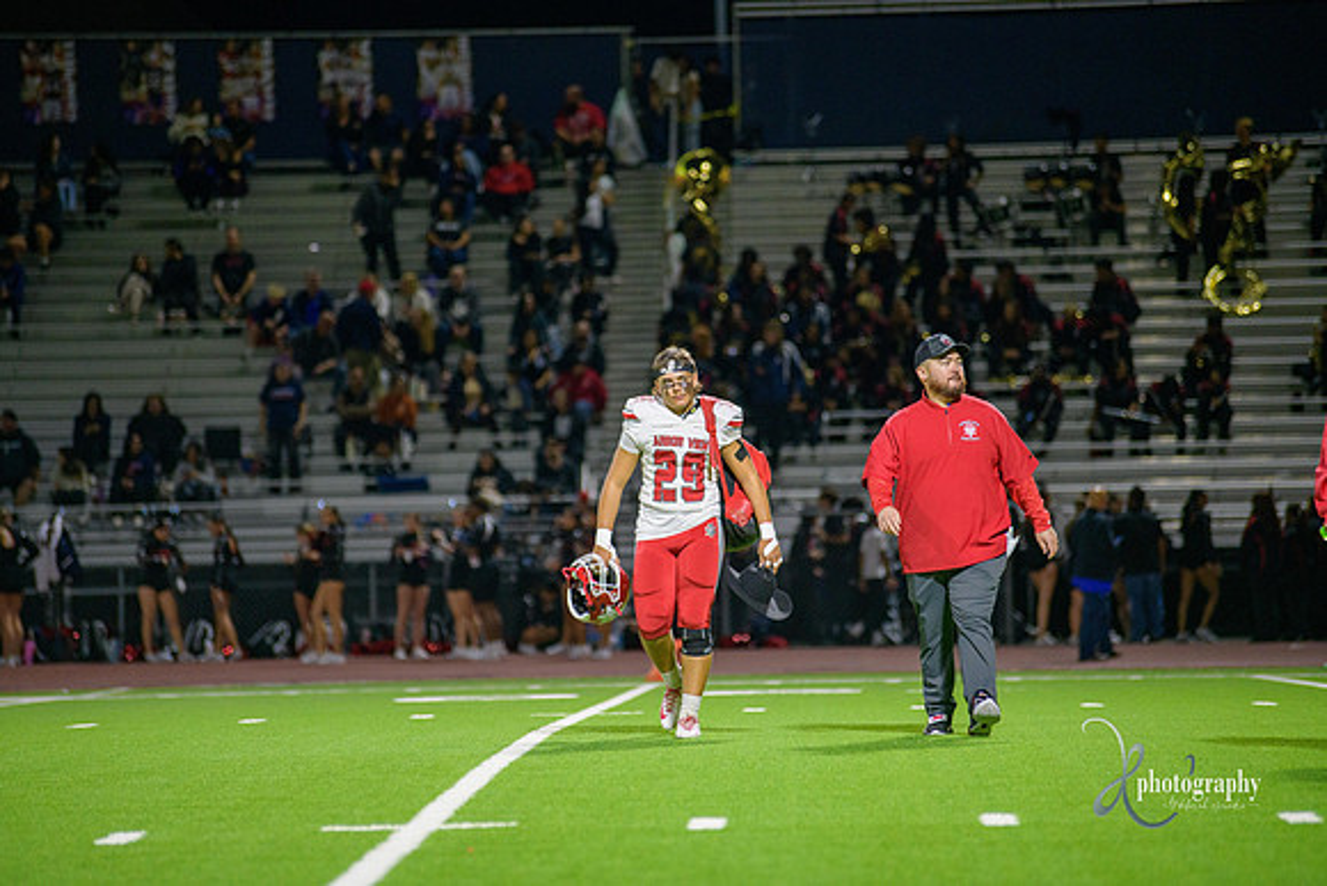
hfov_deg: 10.3
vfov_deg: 6.9
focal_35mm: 200
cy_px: 443
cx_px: 664
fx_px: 7374
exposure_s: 1/320
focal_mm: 200
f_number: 2.8
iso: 2000
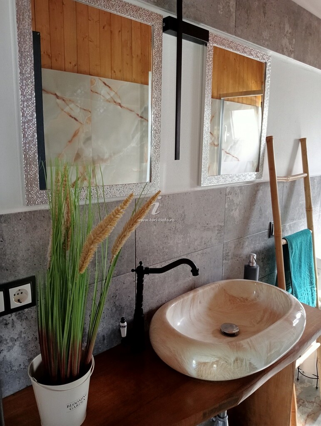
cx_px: 160
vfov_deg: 63.4
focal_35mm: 28
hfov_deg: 49.9
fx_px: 345
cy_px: 213
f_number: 1.8
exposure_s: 1/33.3
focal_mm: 4.04
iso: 1587
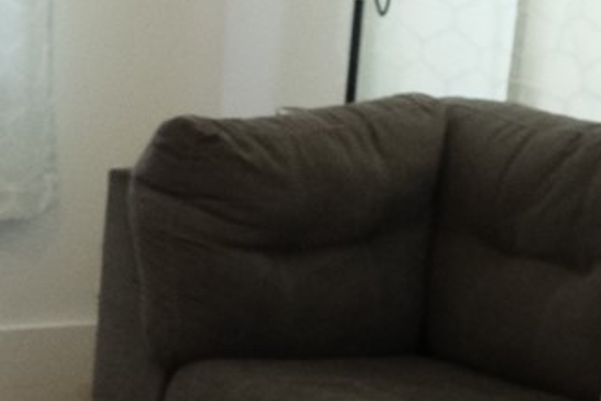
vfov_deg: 8.5
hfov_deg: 12.2
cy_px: 293
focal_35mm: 162
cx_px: -228
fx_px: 2706
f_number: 8
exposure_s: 1/20
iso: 2500
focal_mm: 16
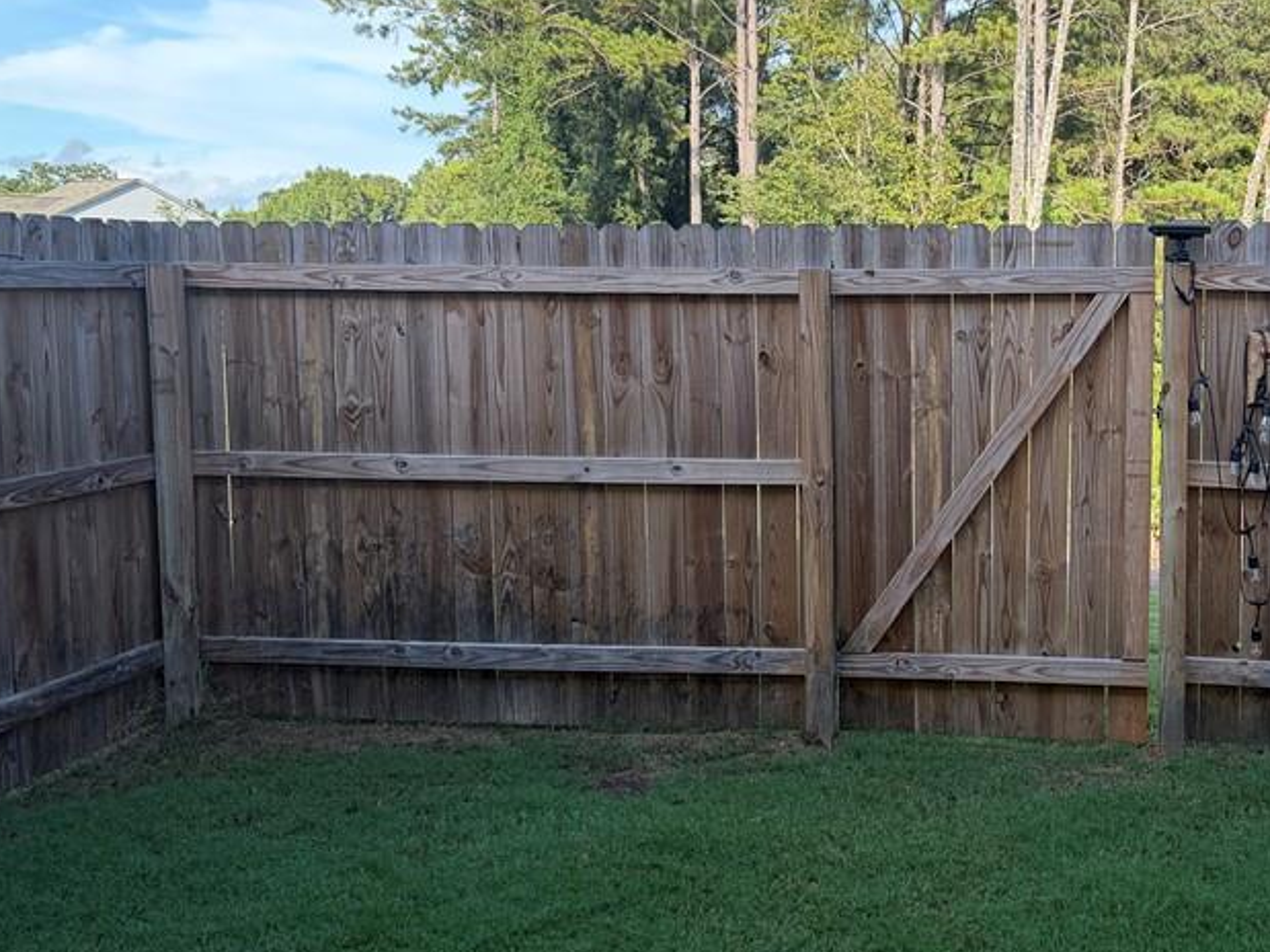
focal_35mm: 43
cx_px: 919
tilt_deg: -4.2
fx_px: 1577
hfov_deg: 42.8
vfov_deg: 33.5
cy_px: 408
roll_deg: +0.9
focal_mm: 5.96
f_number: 1.6
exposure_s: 1/764
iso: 64
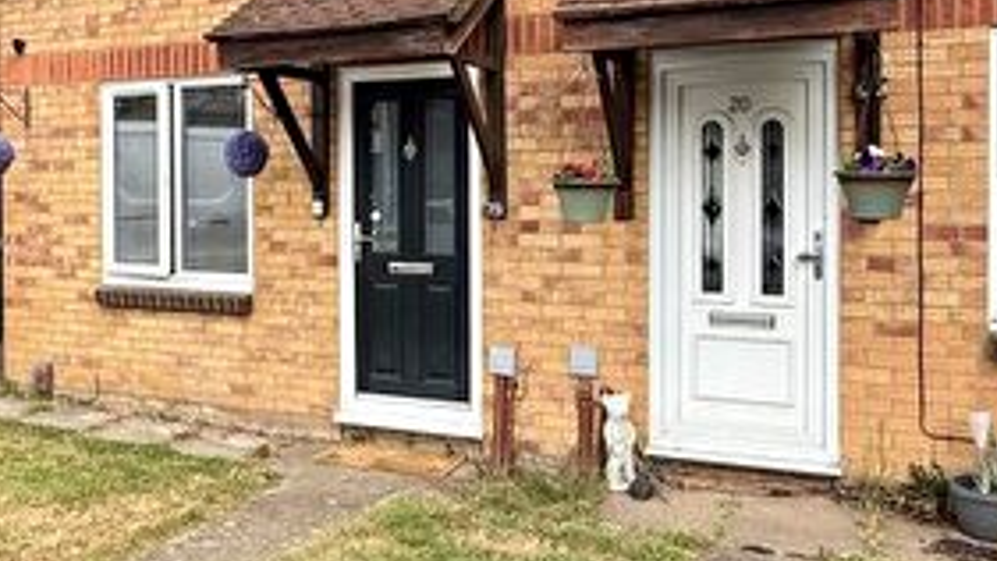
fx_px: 1004
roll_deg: -0.1
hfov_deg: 52.1
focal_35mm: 38
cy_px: 194
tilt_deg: -1.1
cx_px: 362
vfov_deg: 31.0
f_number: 2.2
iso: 64
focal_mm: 2.22
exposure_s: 1/664
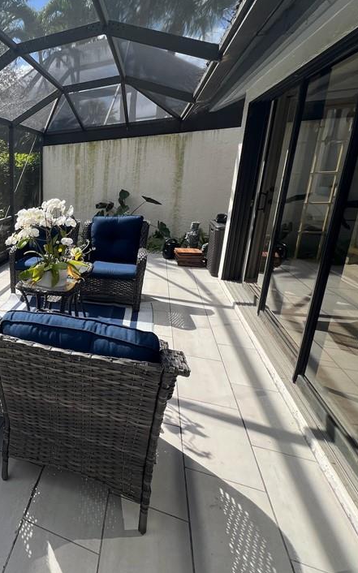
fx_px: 312
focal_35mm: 20
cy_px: 270
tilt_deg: -15.3
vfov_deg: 85.0
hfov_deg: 44.3
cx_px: -42
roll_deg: +3.5
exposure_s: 1/405
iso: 32
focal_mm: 1.57
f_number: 1.8
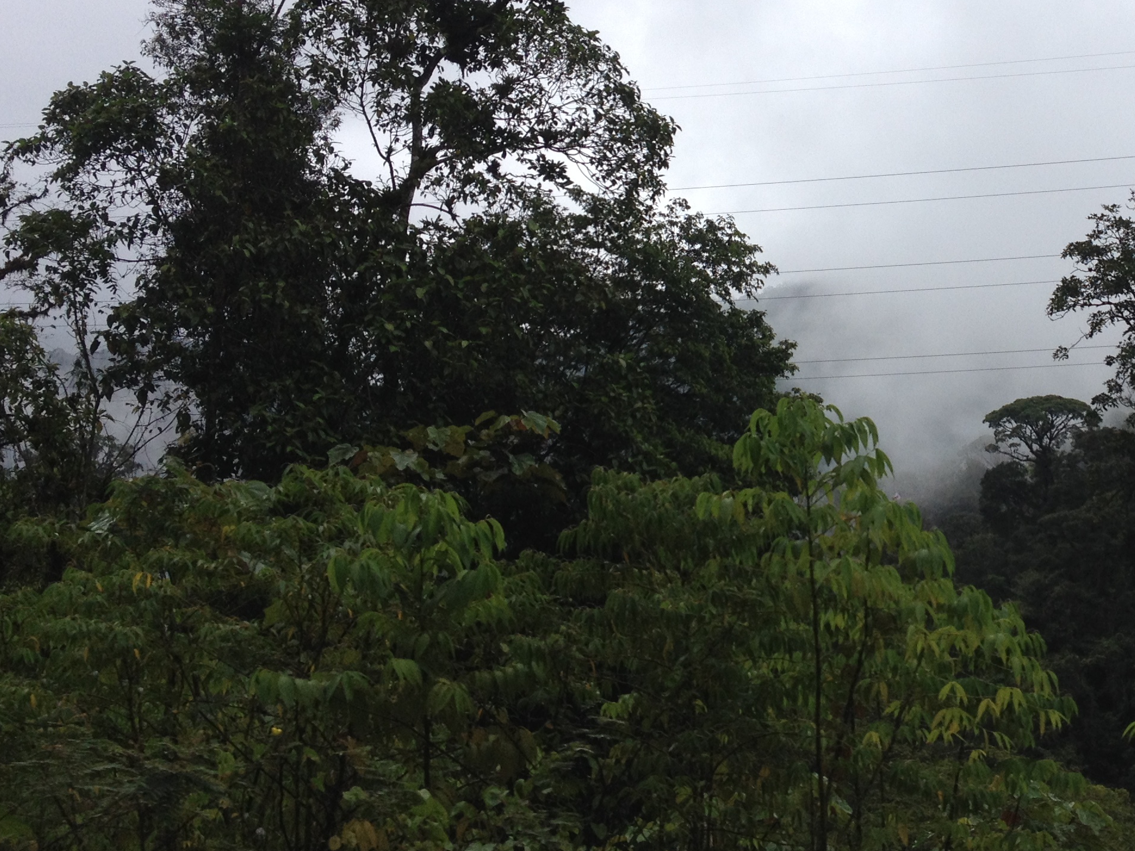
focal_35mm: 60
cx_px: 929
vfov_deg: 24.3
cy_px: 257
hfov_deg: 31.3
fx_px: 1967
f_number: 2.4
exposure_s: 1/1453
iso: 50
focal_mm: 4.28
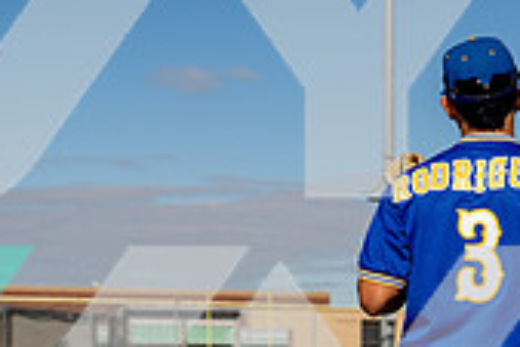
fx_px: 1937
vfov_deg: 10.1
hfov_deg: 15.1
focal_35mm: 134
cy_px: 410
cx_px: 495
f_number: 4
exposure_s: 1/2500
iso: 100
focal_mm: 39
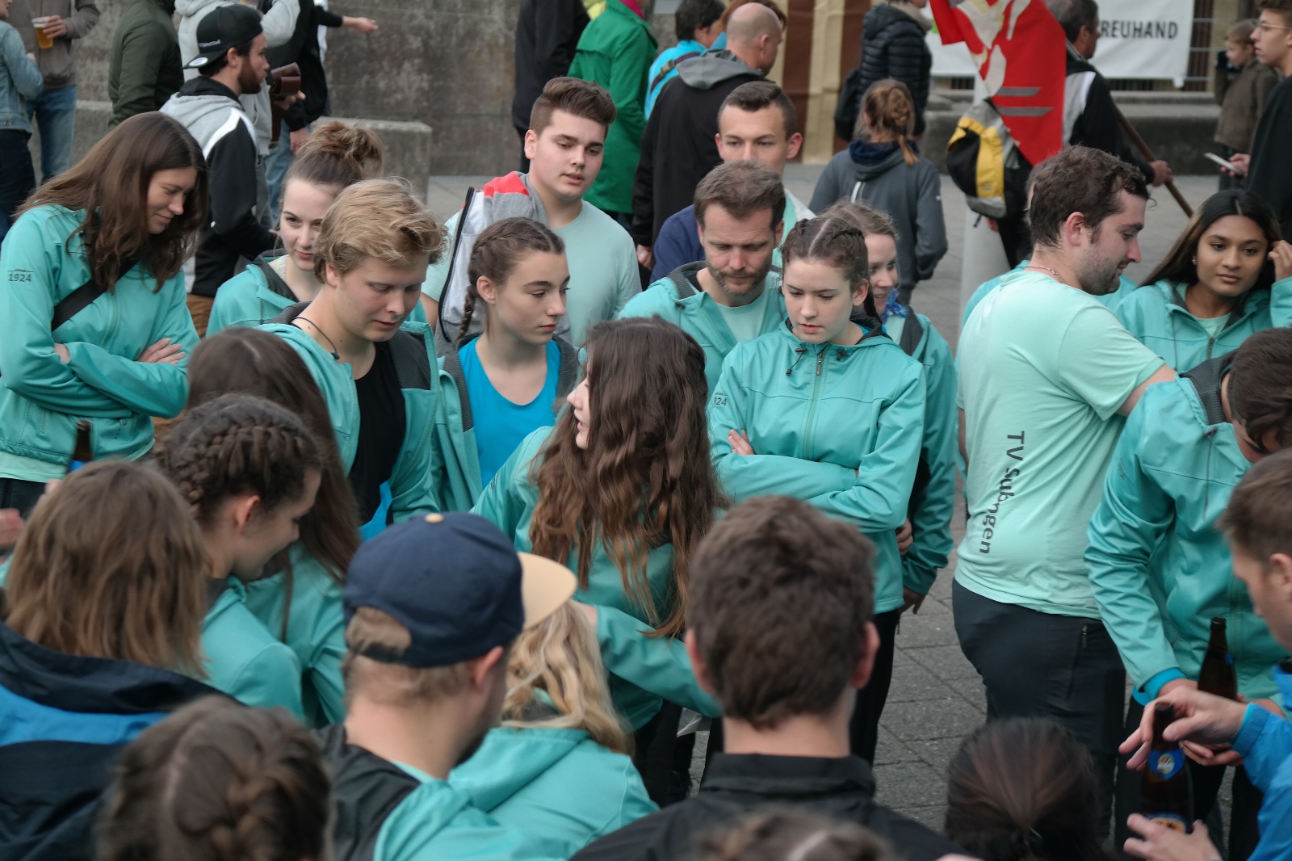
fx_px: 2763
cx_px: 646
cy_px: 430
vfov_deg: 17.7
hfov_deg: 26.3
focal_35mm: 77
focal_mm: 50
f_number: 4
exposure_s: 1/80
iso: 400
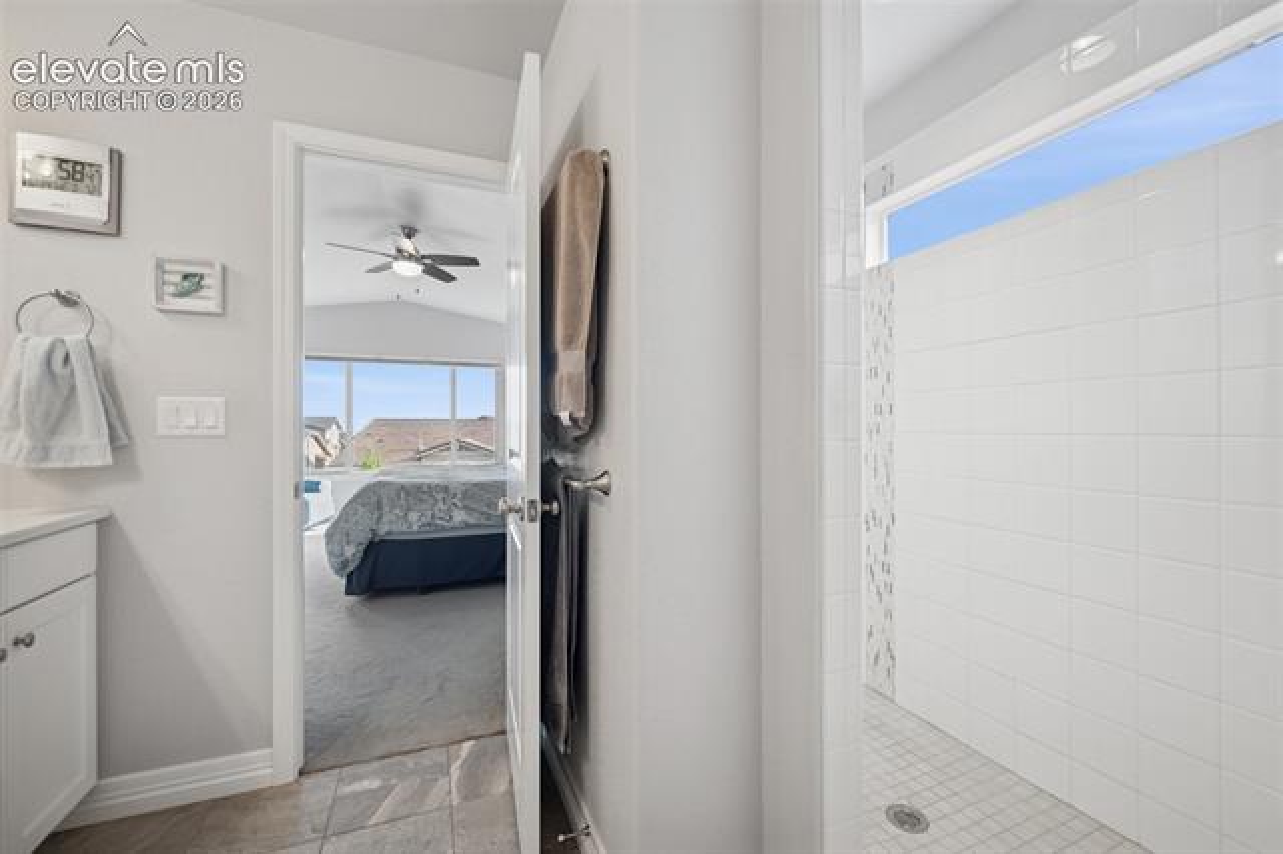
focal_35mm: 15
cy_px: 427
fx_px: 534
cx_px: 642
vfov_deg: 77.3
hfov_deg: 100.4
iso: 400
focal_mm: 15
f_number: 4
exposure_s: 1/60
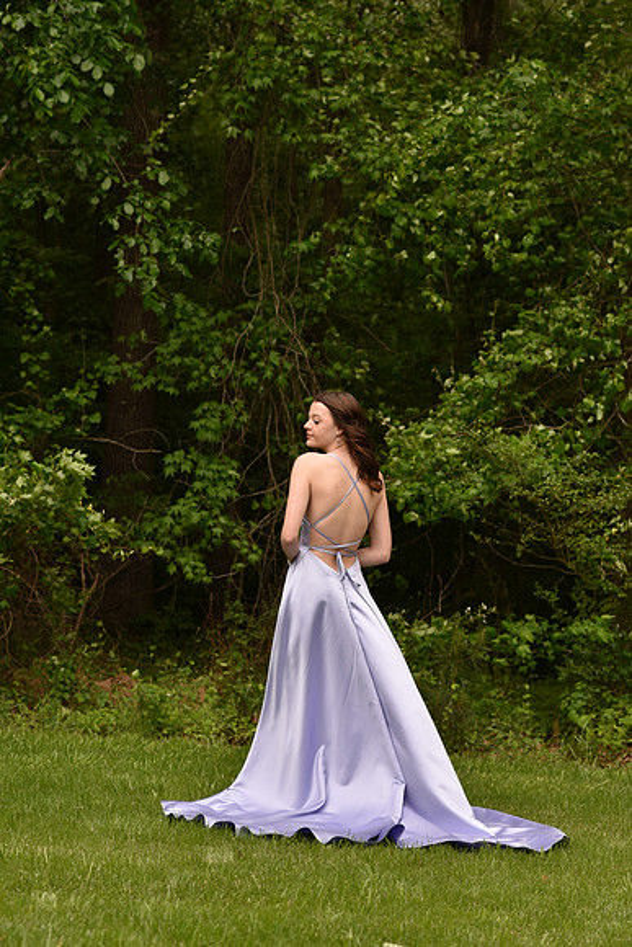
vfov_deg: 23.9
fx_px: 2237
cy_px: 474
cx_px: 316
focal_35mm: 85
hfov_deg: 16.1
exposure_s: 1/320
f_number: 6.3
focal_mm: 85
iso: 200
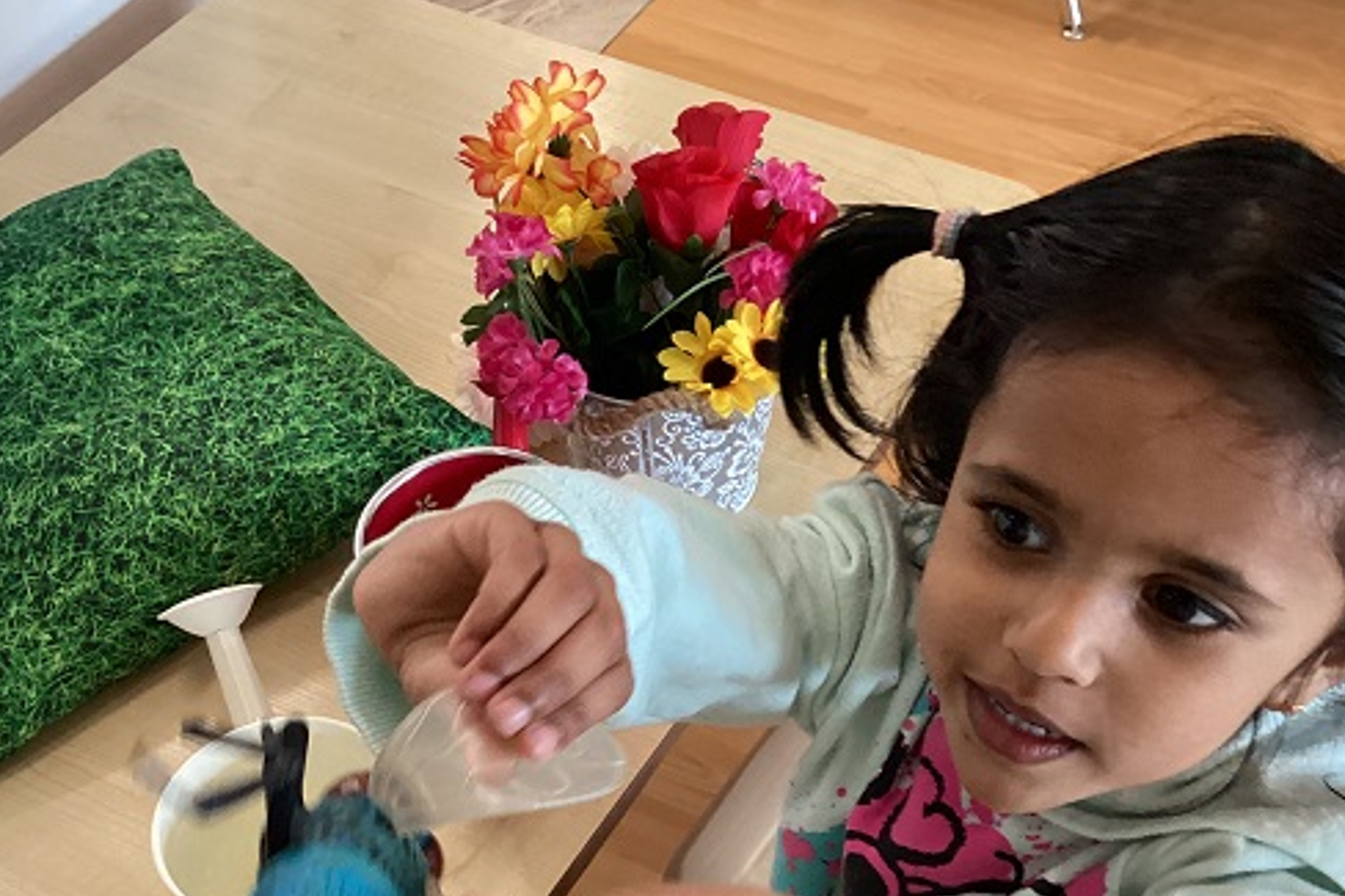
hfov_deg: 44.5
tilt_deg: -54.5
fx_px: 1643
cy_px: 816
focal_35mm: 44
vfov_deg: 29.2
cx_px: 661
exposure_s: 1/50
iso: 320
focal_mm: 3.3
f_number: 2.4
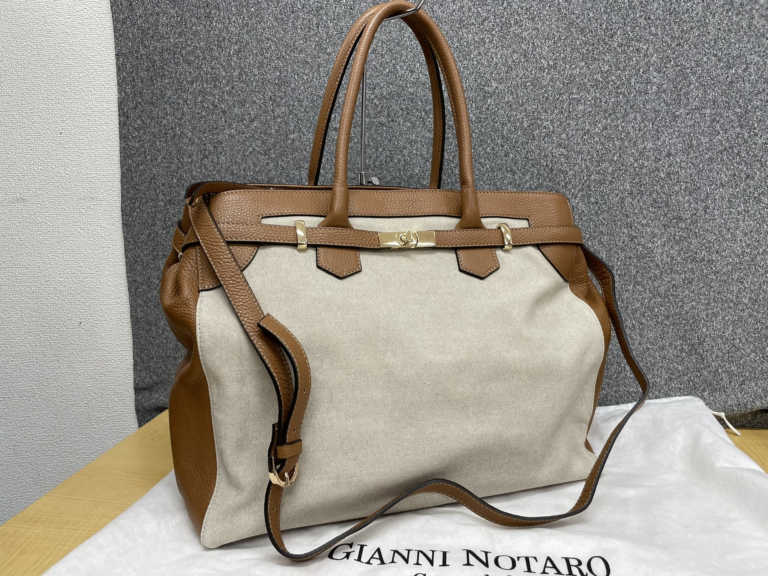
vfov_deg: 53.1
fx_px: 577
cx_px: 384
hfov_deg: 67.3
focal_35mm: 26
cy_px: 288
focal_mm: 4.2
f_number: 1.6
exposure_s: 1/121
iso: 100
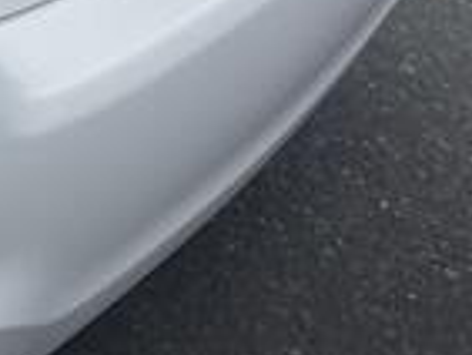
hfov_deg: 13.4
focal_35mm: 118
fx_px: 1610
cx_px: -569
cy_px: -425
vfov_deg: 11.1
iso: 32
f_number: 1.6
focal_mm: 4.2
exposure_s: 1/3401
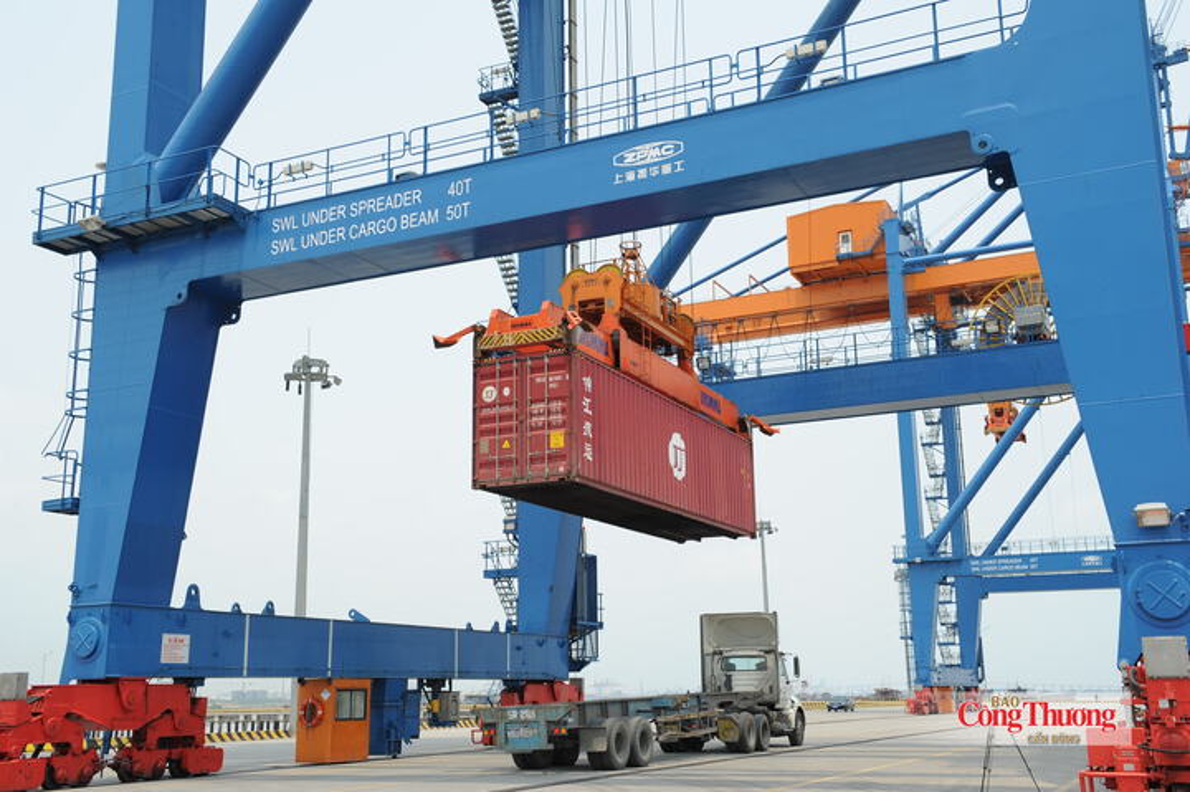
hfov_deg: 50.7
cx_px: 595
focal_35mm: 38
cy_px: 396
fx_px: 1255
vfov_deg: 35.0
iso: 320
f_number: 8
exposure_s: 1/640
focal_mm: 38
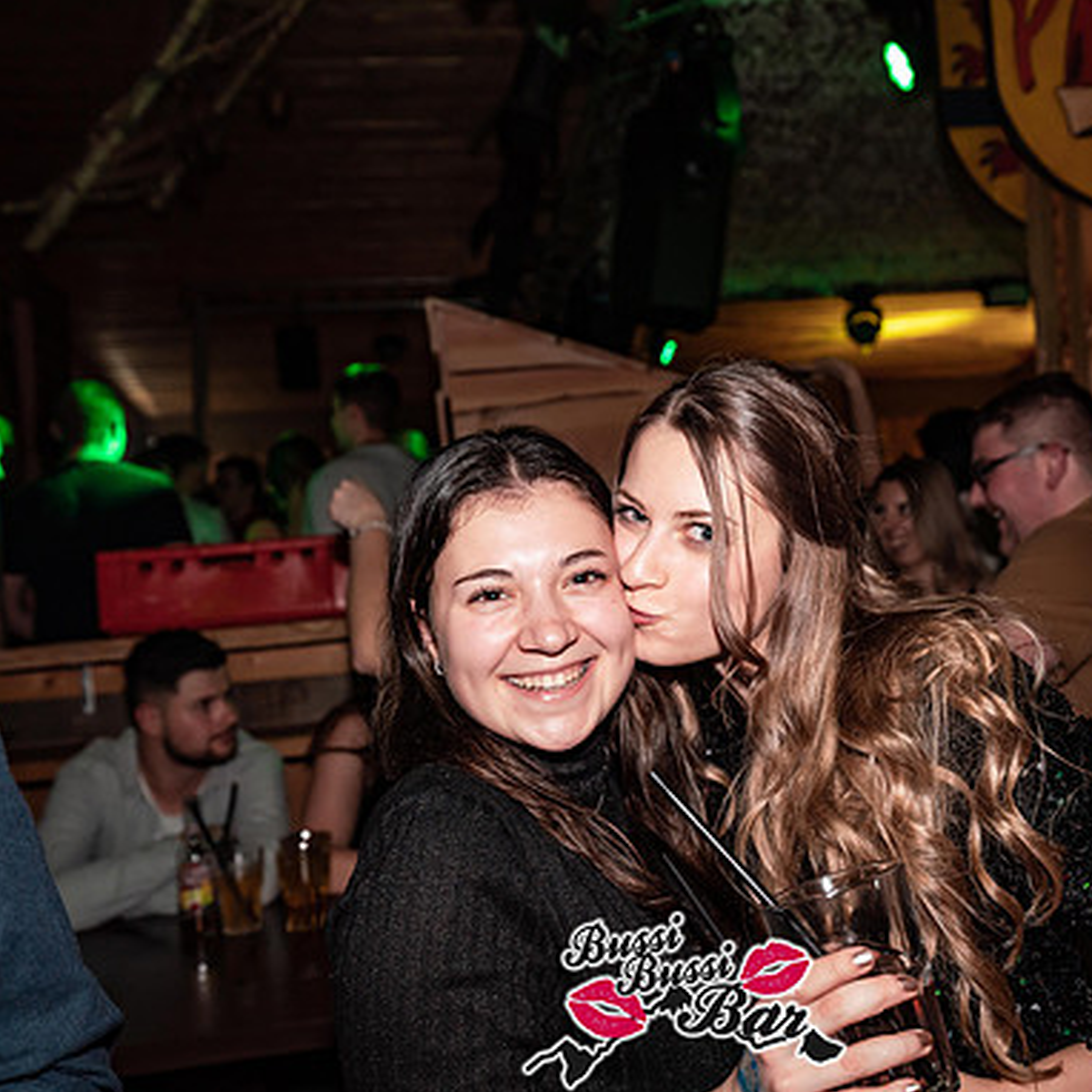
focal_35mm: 40
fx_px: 1428
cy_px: 547
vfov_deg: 41.9
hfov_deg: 41.6
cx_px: 683
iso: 1600
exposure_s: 1/60
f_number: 4
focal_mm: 31
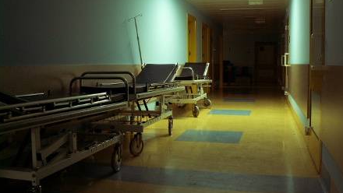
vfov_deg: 30.4
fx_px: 355
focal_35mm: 39
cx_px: 173
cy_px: 86
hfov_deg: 51.6
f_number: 2.8
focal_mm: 5.86
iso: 100
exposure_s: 1/2.5
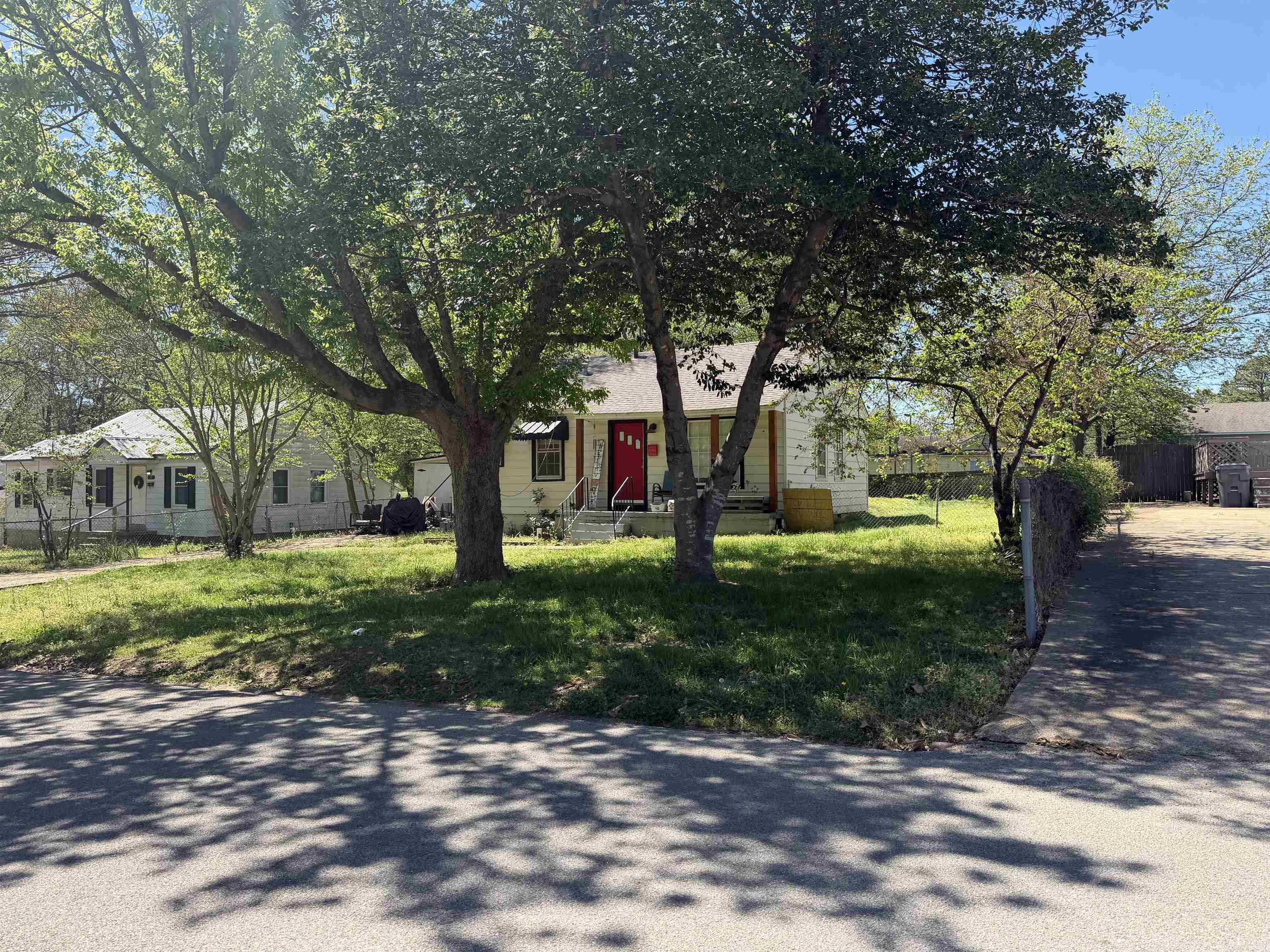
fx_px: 881
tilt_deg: +1.0
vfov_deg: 56.8
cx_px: 635
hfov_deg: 71.6
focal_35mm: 24
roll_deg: +1.1
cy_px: 476
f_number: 1.78
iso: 80
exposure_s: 1/1585
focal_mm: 6.76
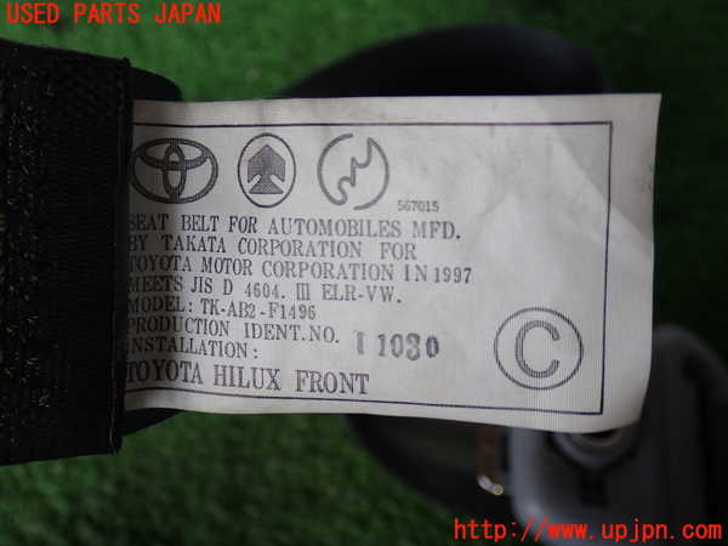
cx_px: 364
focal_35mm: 44
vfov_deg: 32.9
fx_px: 925
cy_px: 273
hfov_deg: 42.9
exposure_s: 1/50
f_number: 2.9
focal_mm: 7.84
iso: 200
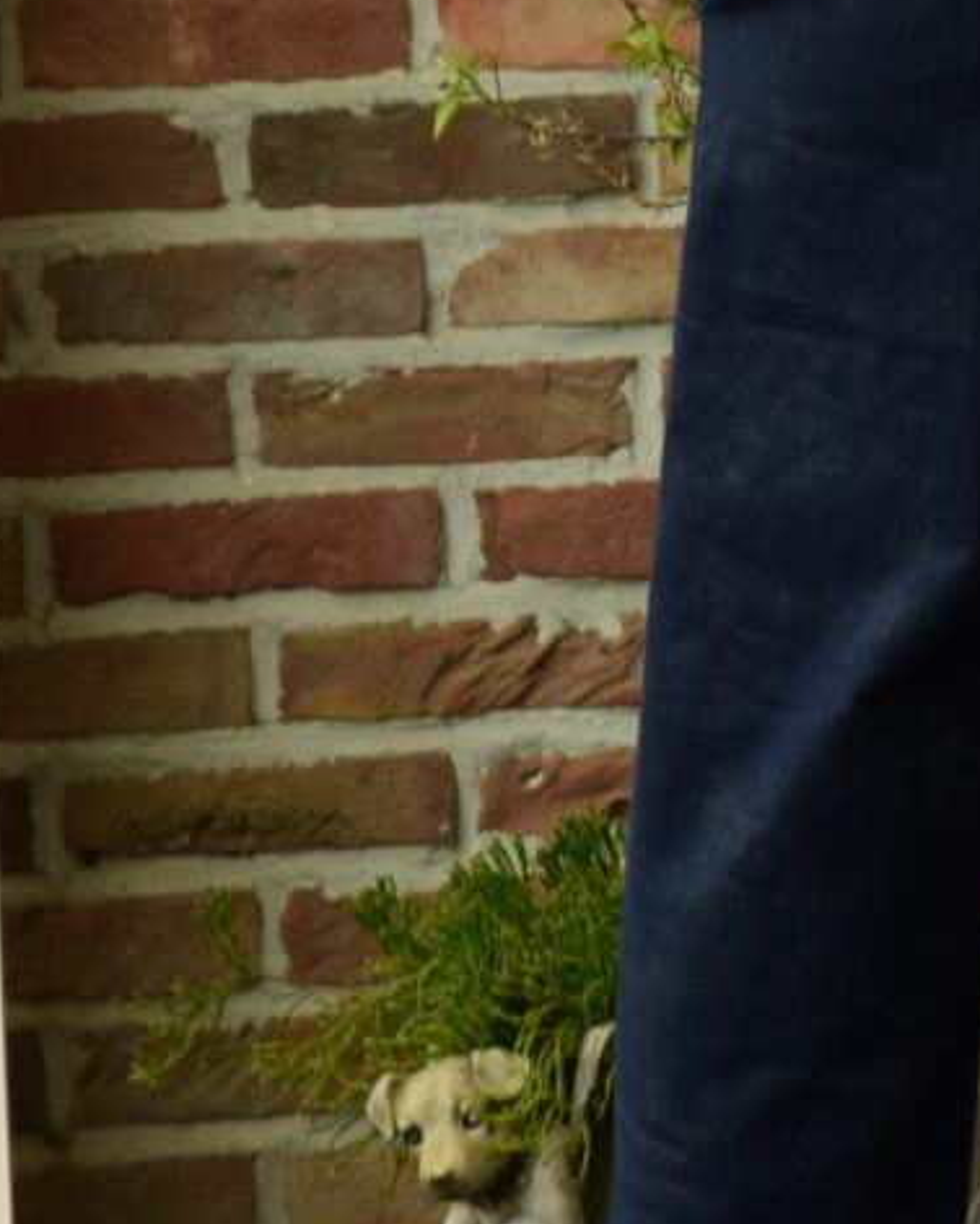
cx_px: 1060
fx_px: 21772
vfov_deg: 3.2
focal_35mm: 601
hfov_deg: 2.6
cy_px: -83
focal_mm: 105
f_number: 5.6
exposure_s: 1/200
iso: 500
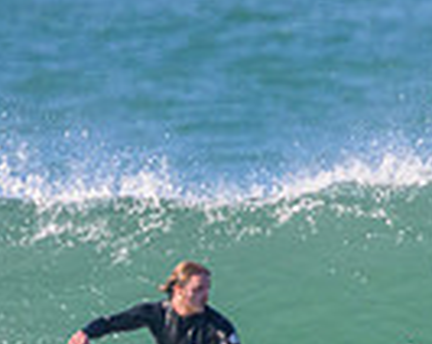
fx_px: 41850
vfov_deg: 0.5
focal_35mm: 3278
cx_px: 195
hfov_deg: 0.6
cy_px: 436
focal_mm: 800
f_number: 11
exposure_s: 1/2000
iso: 2000
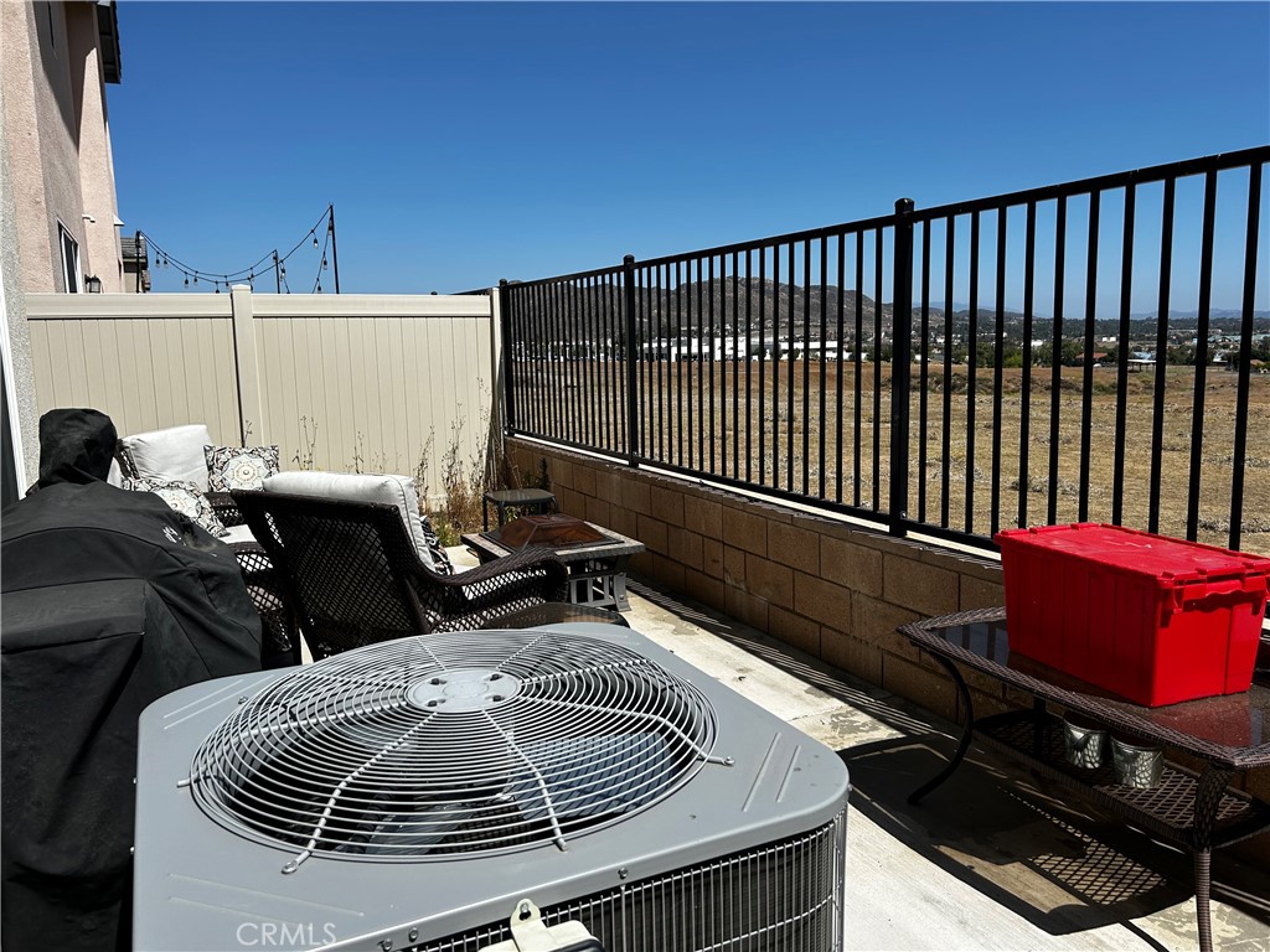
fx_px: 954
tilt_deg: -8.0
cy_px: 476
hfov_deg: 67.3
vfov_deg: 53.1
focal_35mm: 26
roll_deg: +1.4
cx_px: 635
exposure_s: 1/6579
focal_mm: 5.7
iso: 50
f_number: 1.5
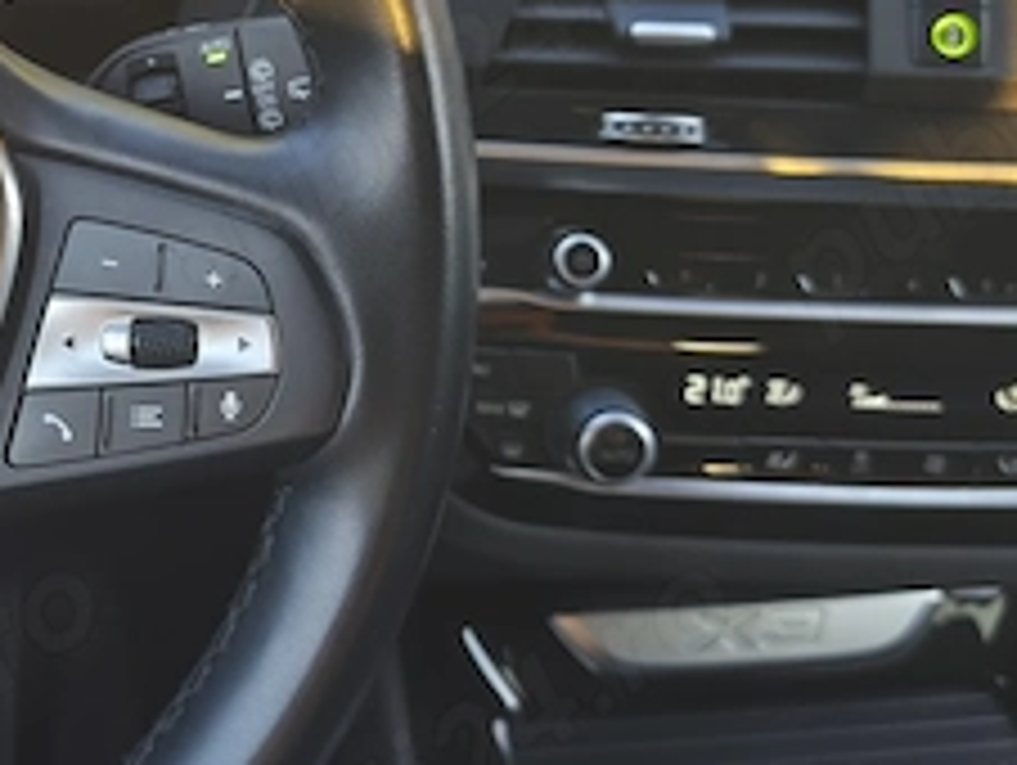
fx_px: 1794
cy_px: 144
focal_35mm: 61
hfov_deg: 30.4
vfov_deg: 23.7
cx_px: 122
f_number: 1.65
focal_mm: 6.18
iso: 500
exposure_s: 1/50
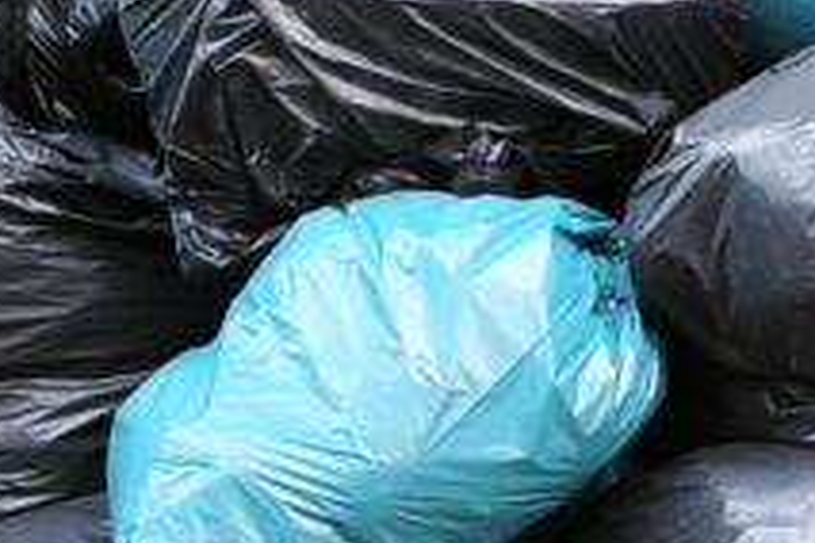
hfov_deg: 13.1
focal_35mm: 144
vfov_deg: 9.4
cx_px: 1377
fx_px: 3260
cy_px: -42
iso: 500
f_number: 1.62
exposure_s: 1/50
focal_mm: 6.45
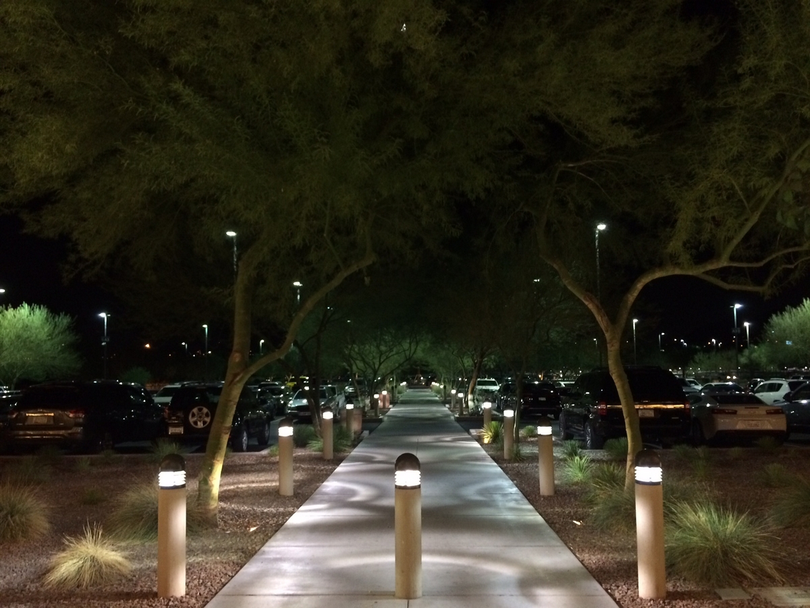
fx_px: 679
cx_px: 405
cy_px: 304
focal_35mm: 29
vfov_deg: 48.2
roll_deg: +0.9
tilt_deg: +3.7
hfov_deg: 61.7
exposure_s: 1/15
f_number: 2.2
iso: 320
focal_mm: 4.15
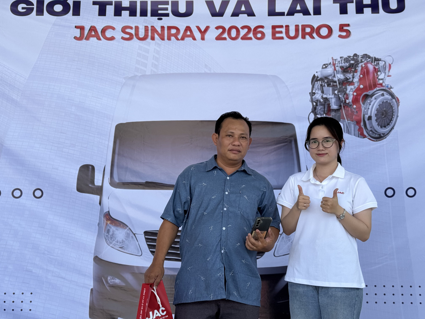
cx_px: 212
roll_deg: -0.4
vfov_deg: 30.3
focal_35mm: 48
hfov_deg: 39.7
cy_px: 160
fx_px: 589
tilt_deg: +4.1
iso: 64
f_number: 1.78
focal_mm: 6.76
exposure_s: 1/783
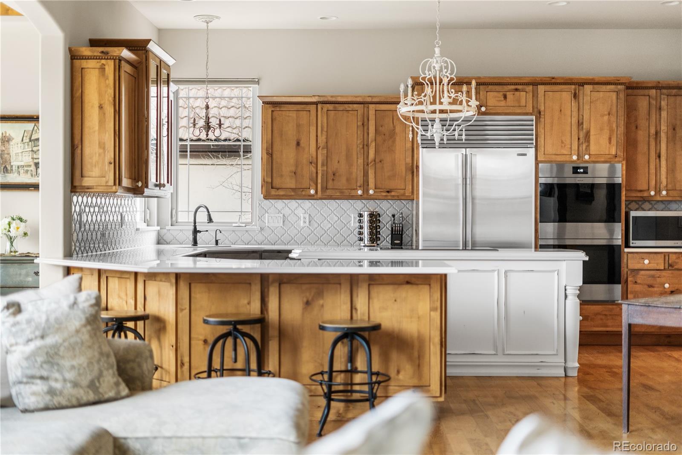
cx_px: 341
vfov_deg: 27.0
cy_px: 228
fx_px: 947
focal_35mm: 50
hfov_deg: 39.6
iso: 400
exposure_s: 1/60
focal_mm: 50
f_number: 1.8
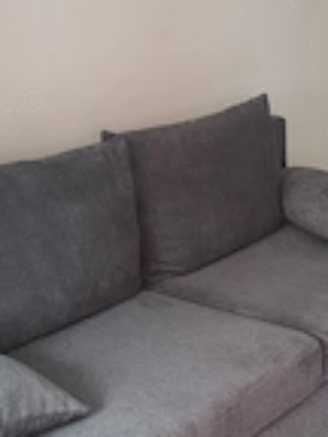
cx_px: 267
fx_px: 948
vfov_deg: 26.0
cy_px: 209
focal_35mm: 75
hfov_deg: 19.4
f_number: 1.9
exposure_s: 1/100
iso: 2000
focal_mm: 6.12
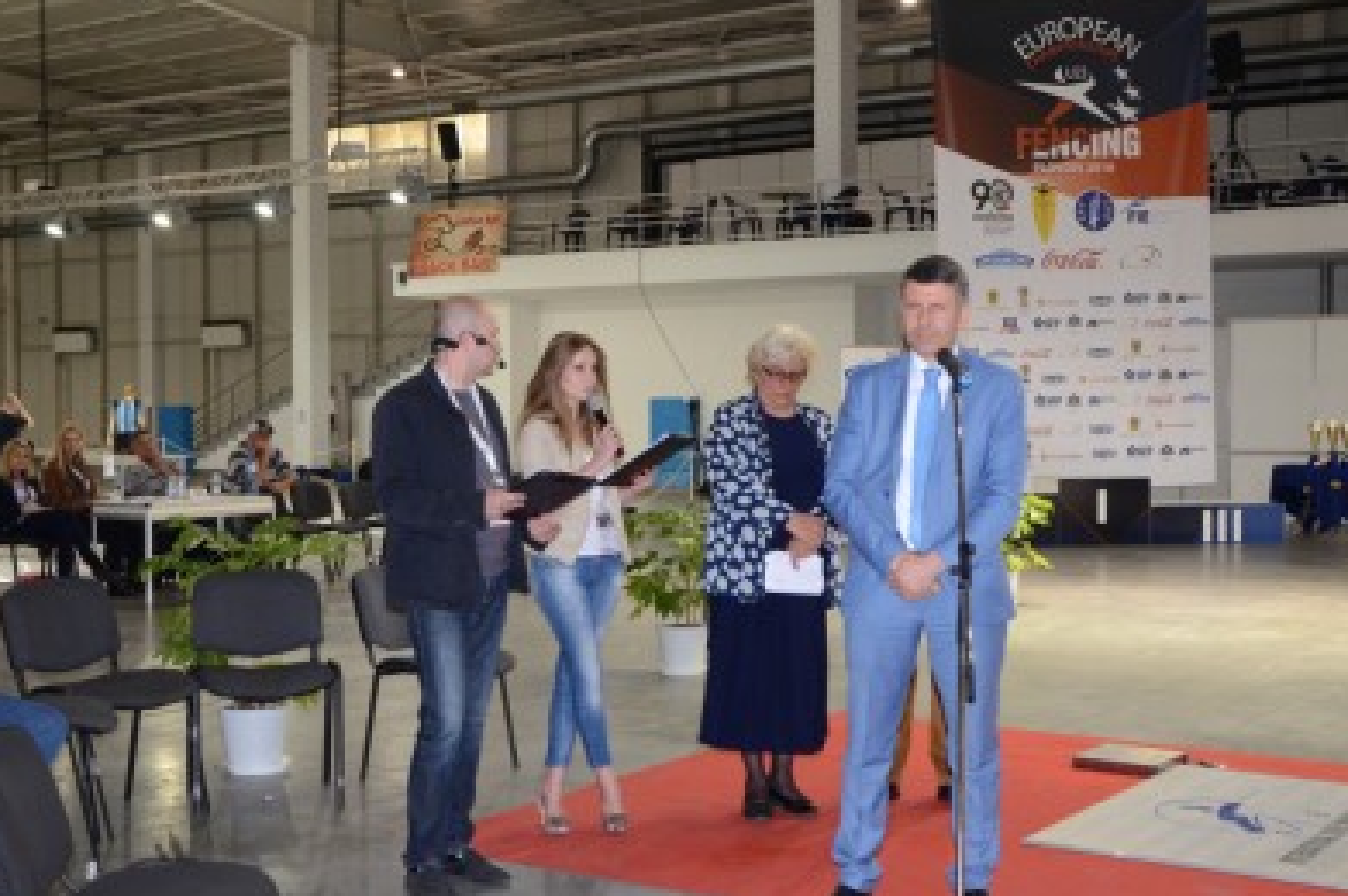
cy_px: 450
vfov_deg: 29.2
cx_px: 669
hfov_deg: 42.8
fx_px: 1721
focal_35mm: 46
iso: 1600
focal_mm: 30
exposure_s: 1/60
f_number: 5.6
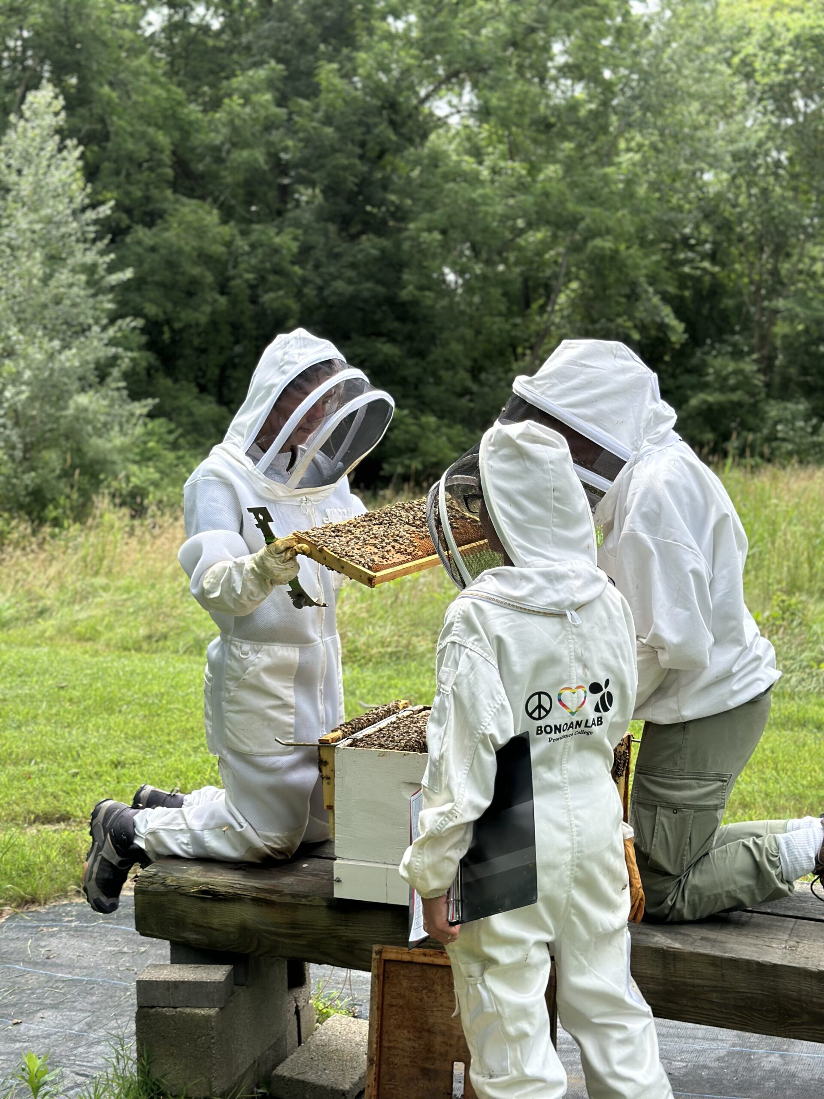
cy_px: 550
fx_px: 1523
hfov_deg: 30.3
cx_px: 412
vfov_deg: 39.7
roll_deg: +0.9
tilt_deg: -5.6
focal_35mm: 48
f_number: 1.78
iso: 80
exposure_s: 1/2160
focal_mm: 6.86
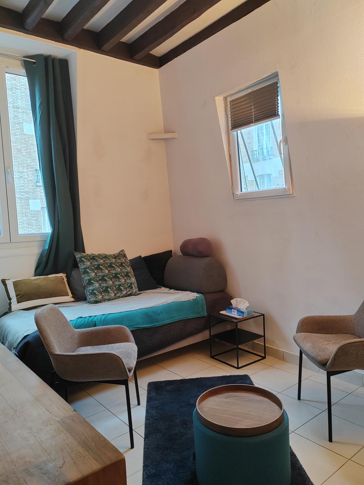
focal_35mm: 27
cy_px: 242
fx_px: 379
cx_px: 182
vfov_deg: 65.3
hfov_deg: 51.4
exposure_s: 1/50
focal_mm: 5.52
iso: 500
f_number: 1.9
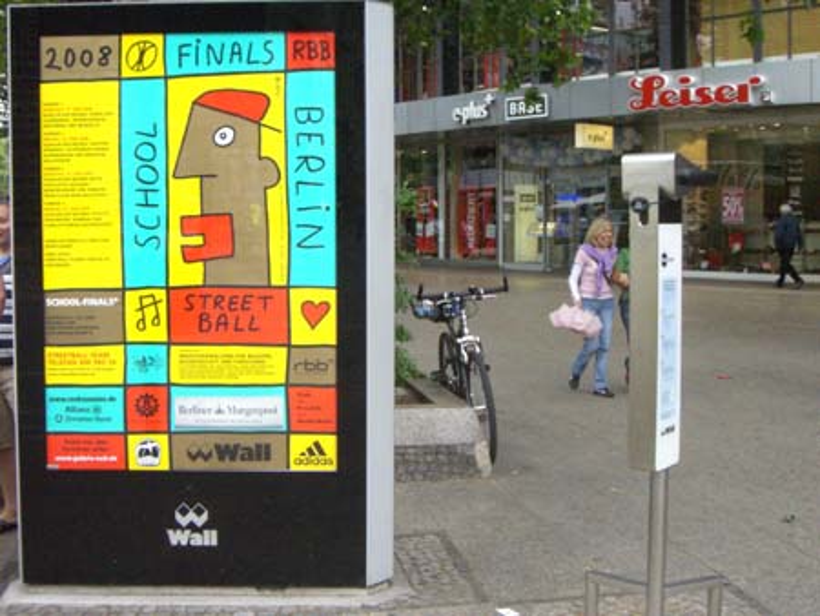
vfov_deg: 30.9
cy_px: 308
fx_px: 1114
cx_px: 410
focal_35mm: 47
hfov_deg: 40.4
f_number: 4.8
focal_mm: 7.6
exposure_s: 1/400
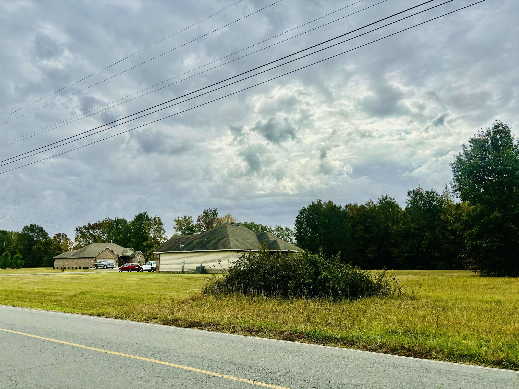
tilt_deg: +10.5
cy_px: 194
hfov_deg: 67.3
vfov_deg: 53.1
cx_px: 260
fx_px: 390
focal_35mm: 26
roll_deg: +0.3
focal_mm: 5.96
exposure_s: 1/4425
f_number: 1.6
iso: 50
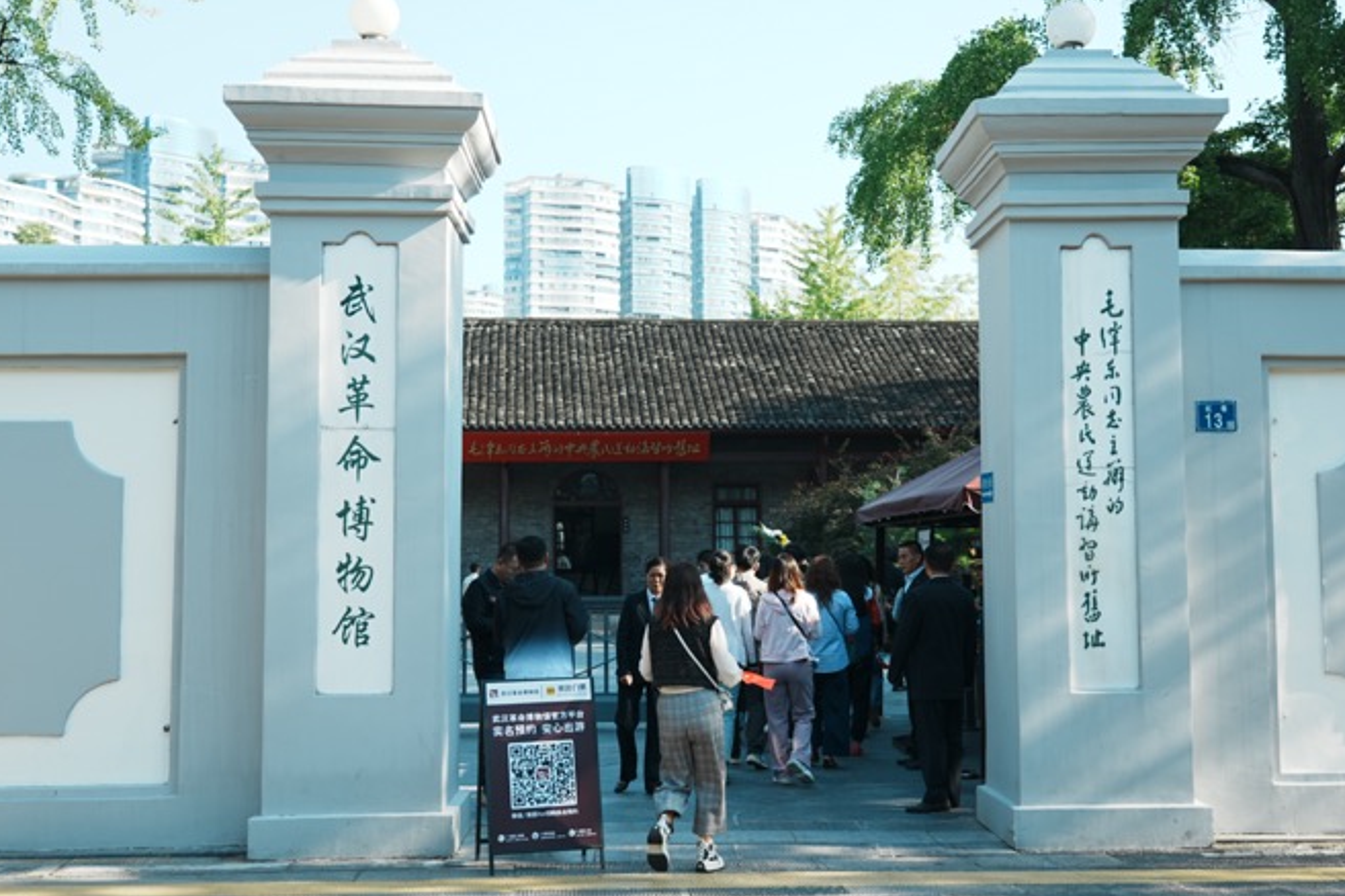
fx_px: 1718
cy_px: 421
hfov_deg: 42.7
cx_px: 712
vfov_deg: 29.2
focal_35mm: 46
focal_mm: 42
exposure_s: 1/320
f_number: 4
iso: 100
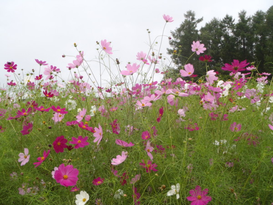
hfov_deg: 49.0
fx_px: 300
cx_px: 136
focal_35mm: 38
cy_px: 102
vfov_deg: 37.7
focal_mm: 6.83
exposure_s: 1/250
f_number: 4.6
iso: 80
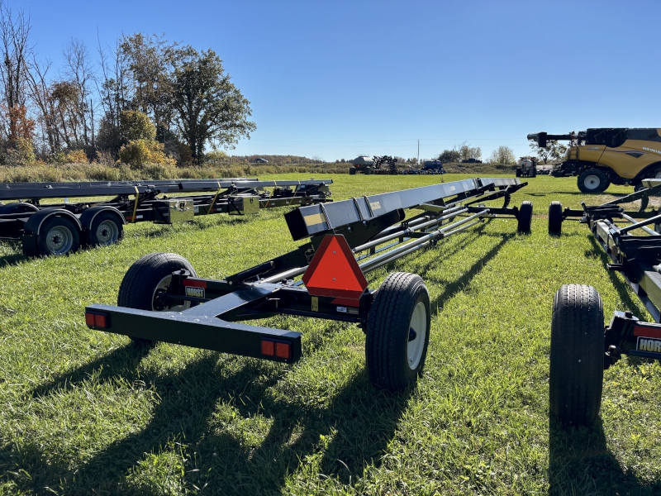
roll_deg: -0.1
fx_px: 496
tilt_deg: -8.3
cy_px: 248
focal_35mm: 26
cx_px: 330
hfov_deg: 67.3
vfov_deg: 53.1
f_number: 1.6
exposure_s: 1/3311
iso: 50
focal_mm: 5.96
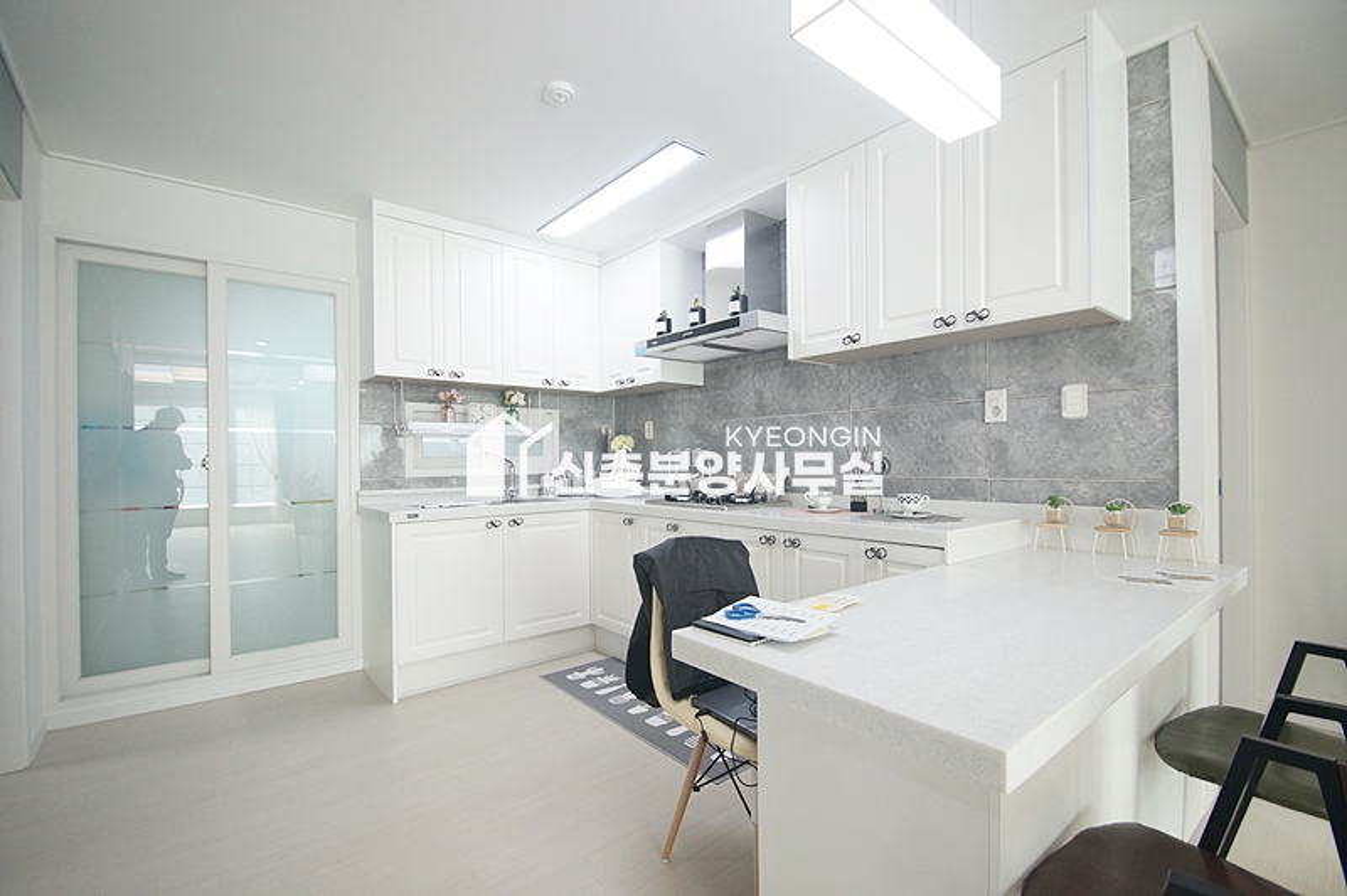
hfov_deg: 95.0
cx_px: 674
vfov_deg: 72.0
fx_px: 617
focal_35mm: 16
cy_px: 448
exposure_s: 1/160
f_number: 3.5
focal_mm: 11
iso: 800
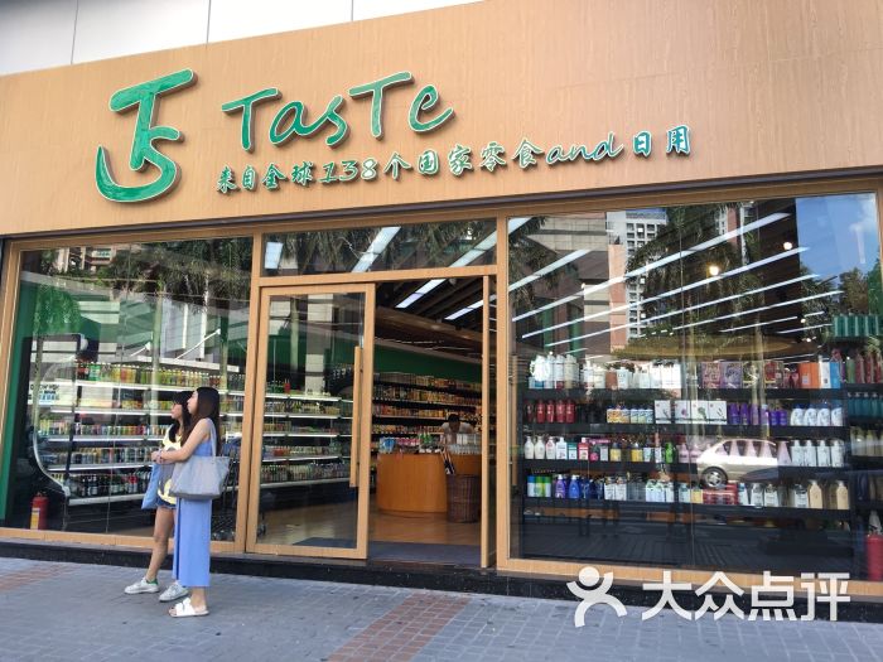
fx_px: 740
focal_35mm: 29
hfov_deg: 61.7
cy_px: 331
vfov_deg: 48.2
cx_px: 442
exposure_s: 1/100
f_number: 2.2
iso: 25
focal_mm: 4.15
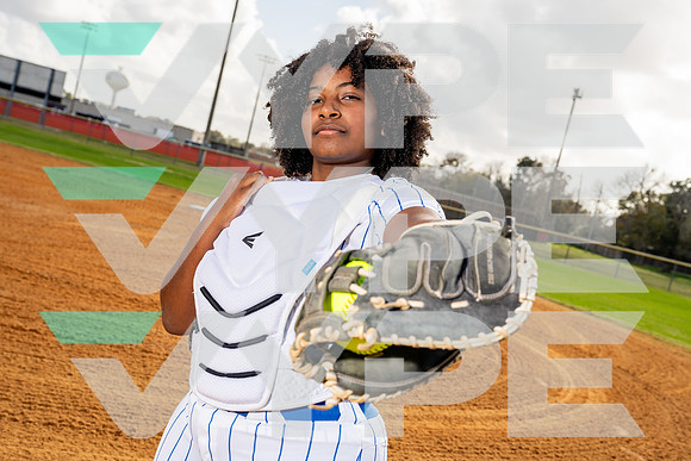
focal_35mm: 48
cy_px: 230
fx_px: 922
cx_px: 346
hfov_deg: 41.1
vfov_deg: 28.1
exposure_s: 1/250
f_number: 7.1
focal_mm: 48
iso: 100
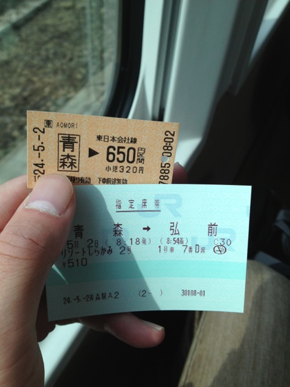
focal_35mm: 35
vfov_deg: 52.6
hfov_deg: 40.7
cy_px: 194
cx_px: 145
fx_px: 391
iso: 64
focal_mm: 4.28
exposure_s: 1/452
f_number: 2.4
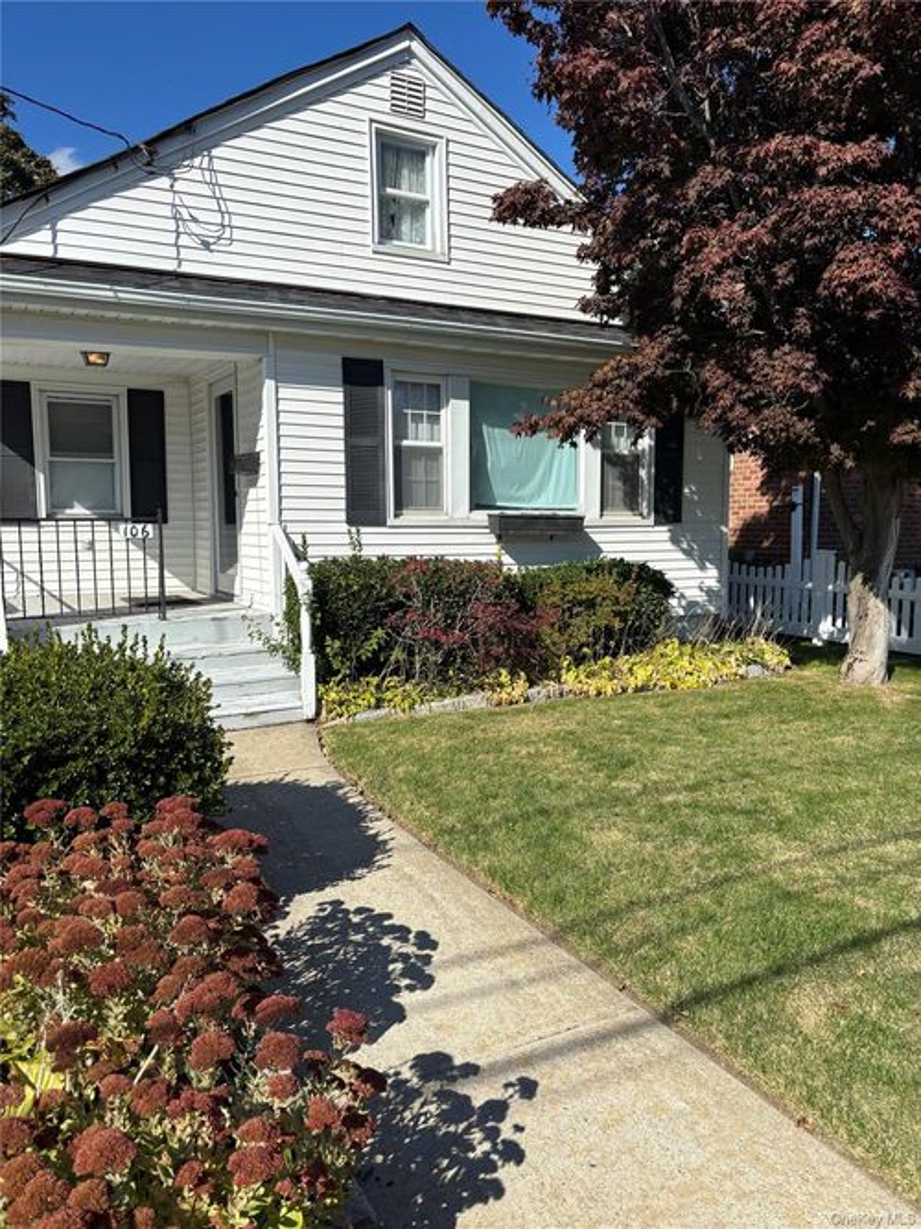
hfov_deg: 53.0
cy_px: 614
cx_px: 460
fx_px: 923
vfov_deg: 67.3
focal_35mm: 26
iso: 50
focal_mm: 5.96
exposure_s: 1/4425
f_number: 1.6
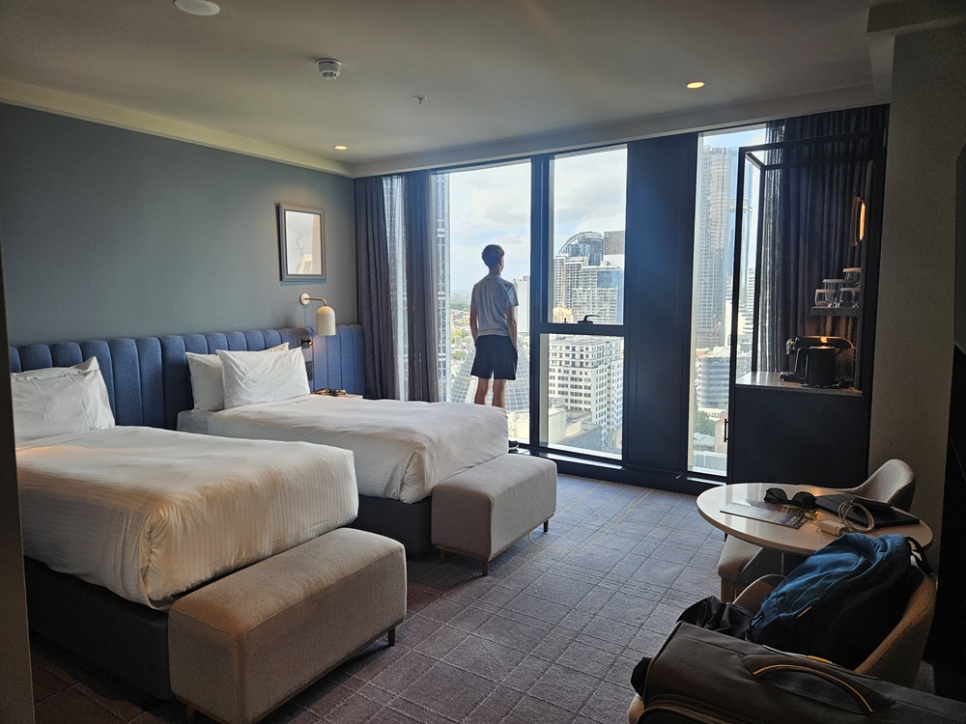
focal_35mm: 23
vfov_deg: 58.9
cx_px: 483
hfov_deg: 73.9
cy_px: 362
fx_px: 642
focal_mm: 5.4
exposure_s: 1/100
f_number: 1.8
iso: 40
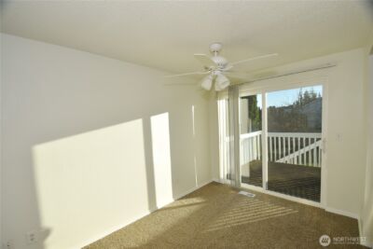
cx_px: 186
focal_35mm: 15
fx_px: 155
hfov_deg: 100.4
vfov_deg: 77.4
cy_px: 124
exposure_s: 1/200
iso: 180
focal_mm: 10
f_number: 5
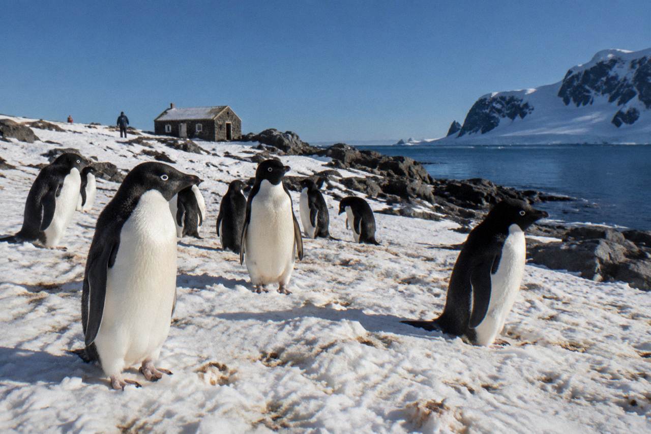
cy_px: 217
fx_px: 669
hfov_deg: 51.9
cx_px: 326
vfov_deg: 35.9
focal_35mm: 37
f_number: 7.1
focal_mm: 37
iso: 320
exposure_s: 1/1250
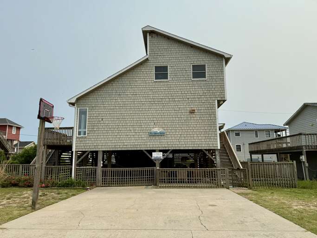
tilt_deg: +9.7
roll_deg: +1.0
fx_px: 220
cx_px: 158
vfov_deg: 56.8
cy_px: 119
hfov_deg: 71.6
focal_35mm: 24
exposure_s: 1/8130
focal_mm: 6.76
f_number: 1.78
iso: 80
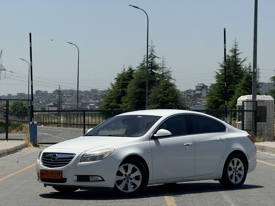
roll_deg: -1.1
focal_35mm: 120
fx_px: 953
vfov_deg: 12.3
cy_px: 103
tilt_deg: +0.2
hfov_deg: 16.4
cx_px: 138
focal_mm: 15.66
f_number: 2.8
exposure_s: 1/1481
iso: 64
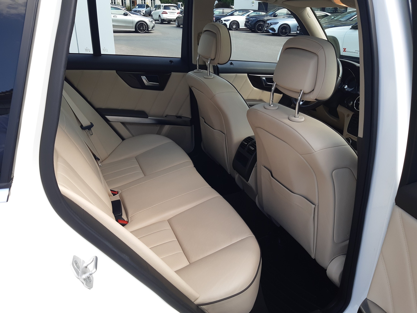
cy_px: 156
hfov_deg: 67.3
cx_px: 208
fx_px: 313
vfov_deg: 53.1
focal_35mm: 26
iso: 40
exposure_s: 1/350
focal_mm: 3.92
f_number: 1.7
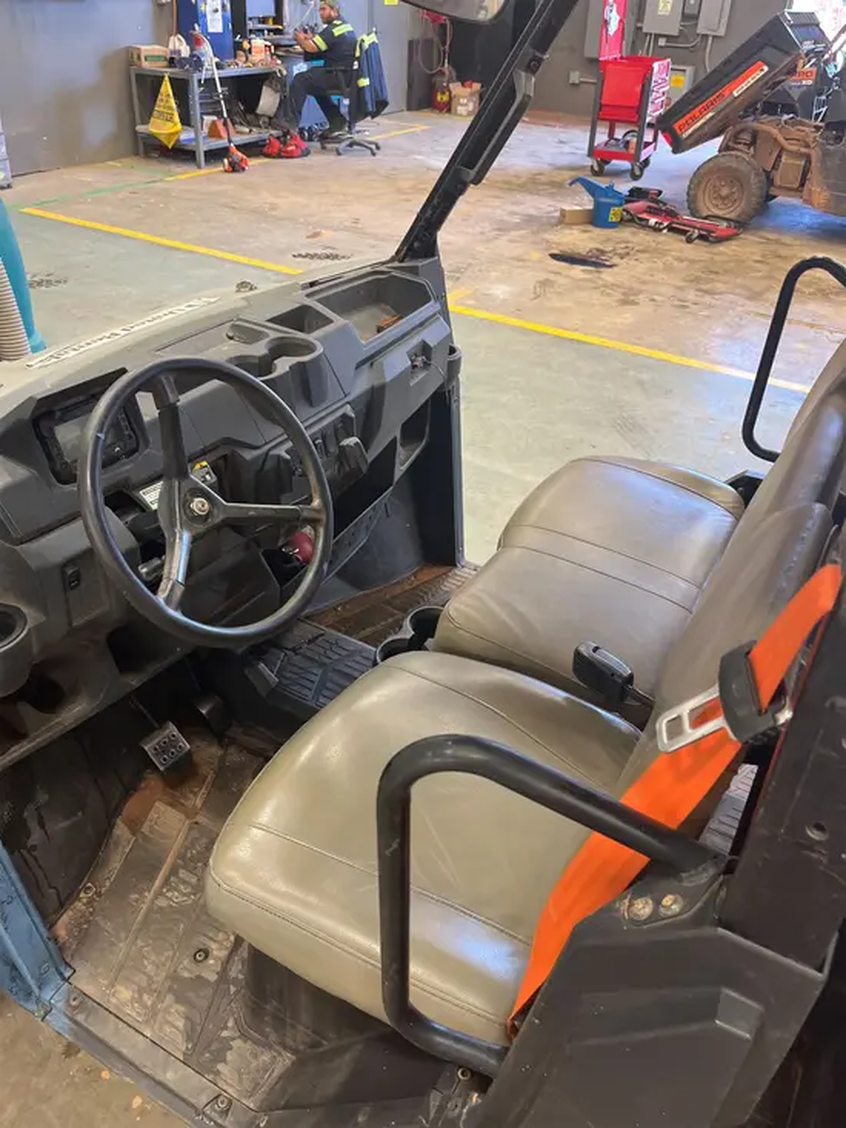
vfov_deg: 67.3
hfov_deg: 53.1
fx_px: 847
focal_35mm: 26
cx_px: 423
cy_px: 564
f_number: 1.6
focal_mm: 5.1
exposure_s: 1/60
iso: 125
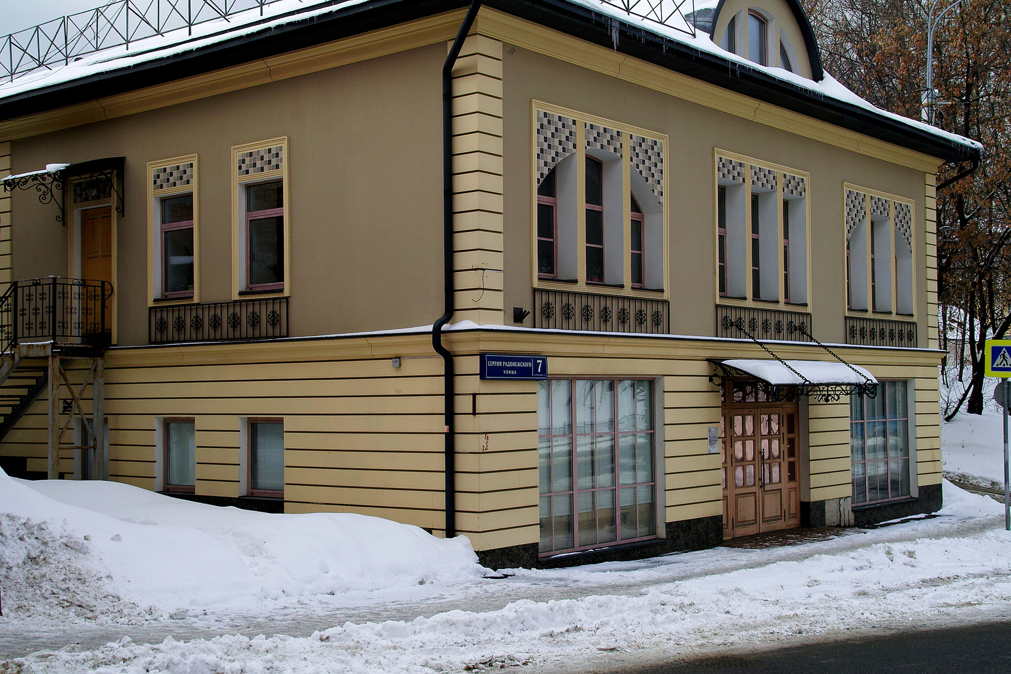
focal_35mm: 49
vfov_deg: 27.5
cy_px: 337
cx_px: 506
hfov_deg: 40.3
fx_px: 1376
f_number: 9
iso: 100
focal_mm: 29
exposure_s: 1/160
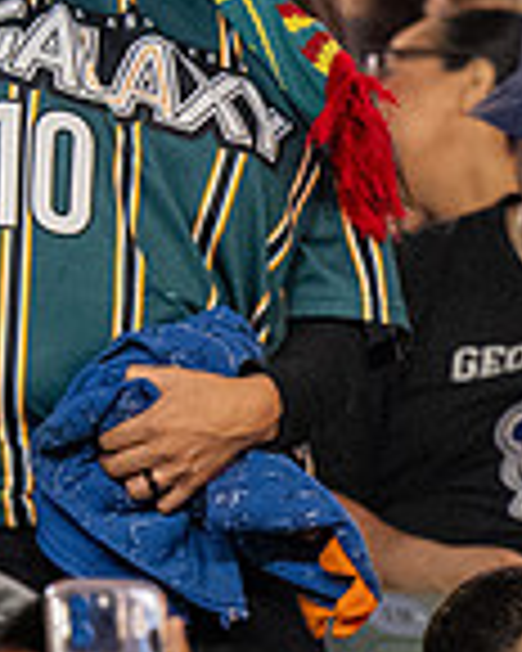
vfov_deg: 2.3
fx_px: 16183
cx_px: 300
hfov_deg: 1.8
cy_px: -17
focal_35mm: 838
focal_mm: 125
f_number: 4
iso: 4500
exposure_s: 1/200
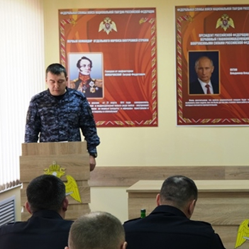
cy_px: 145
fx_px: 537
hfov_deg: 25.3
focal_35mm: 66
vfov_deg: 26.1
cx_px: 222
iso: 200
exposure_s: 1/40
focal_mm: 27.5
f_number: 4
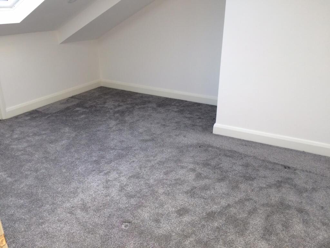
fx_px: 276
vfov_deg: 48.2
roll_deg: -0.7
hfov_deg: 61.7
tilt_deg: -24.7
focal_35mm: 29
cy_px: 124
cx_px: 165
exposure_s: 1/100
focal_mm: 4.15
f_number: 2.2
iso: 32
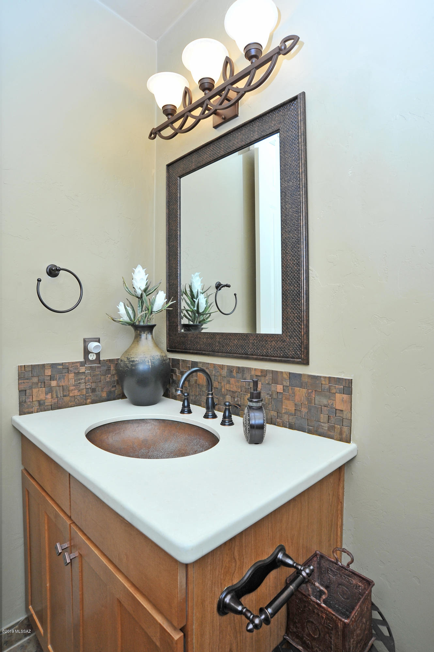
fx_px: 326
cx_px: 217
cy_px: 326
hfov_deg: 67.3
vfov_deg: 90.0
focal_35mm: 18
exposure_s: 1/30
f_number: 10
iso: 800
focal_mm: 18
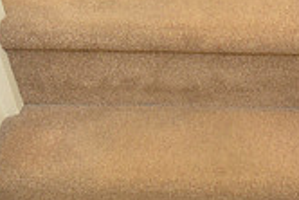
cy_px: 181
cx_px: 164
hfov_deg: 46.3
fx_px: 349
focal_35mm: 42
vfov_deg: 30.5
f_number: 5.6
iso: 1600
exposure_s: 1/30
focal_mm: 12
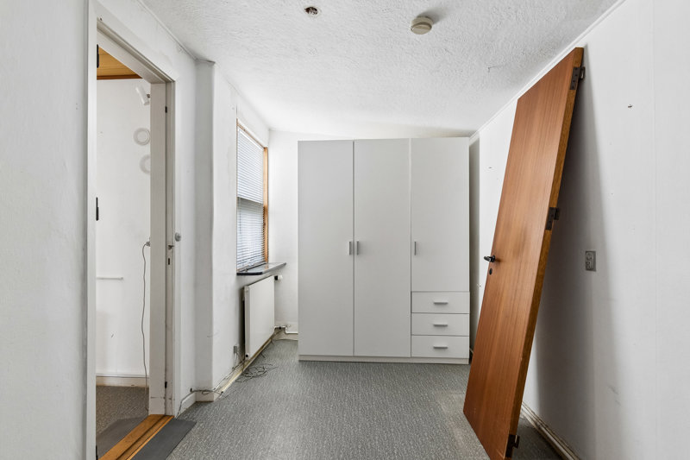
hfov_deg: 90.0
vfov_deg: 67.4
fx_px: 345
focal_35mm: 18
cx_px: 345
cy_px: 230
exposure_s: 1/8
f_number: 8
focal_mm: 12
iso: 640
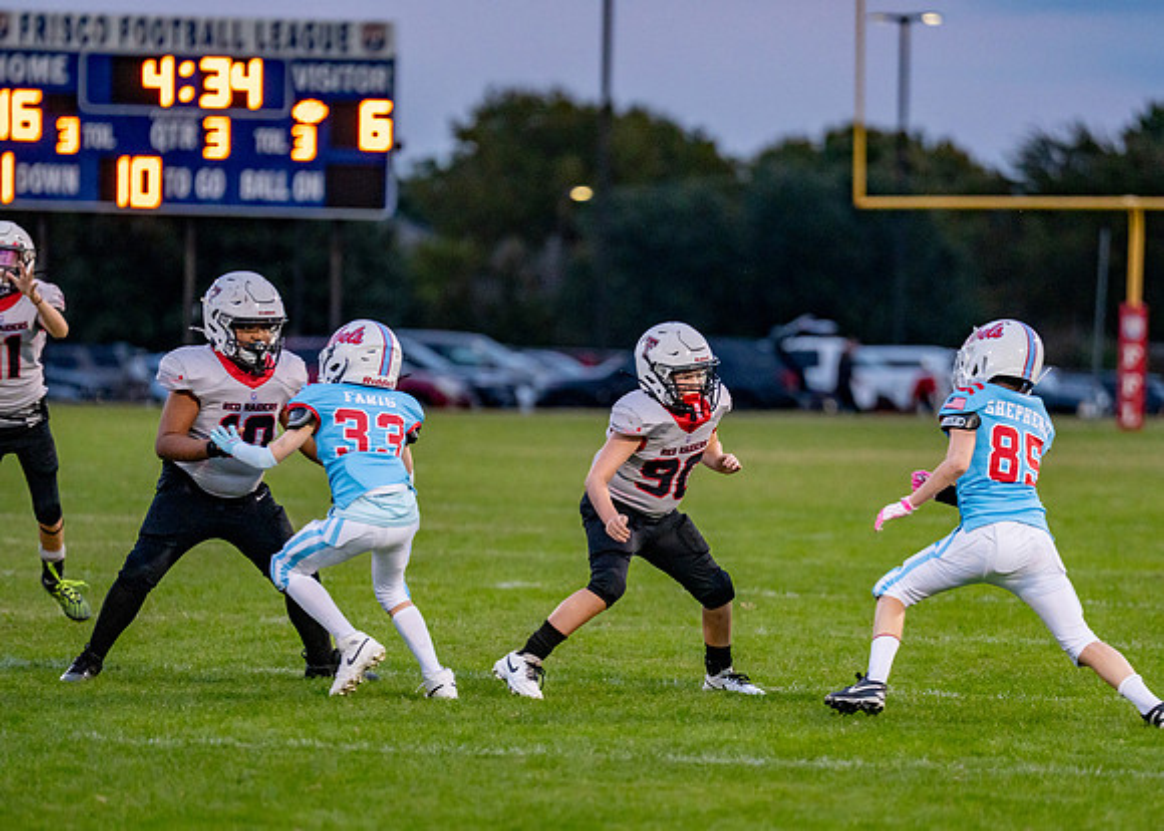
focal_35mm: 252
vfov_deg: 5.7
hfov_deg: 8.0
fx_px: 8327
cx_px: 628
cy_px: 485
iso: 2000
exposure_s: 1/1000
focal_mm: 200
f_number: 2.8
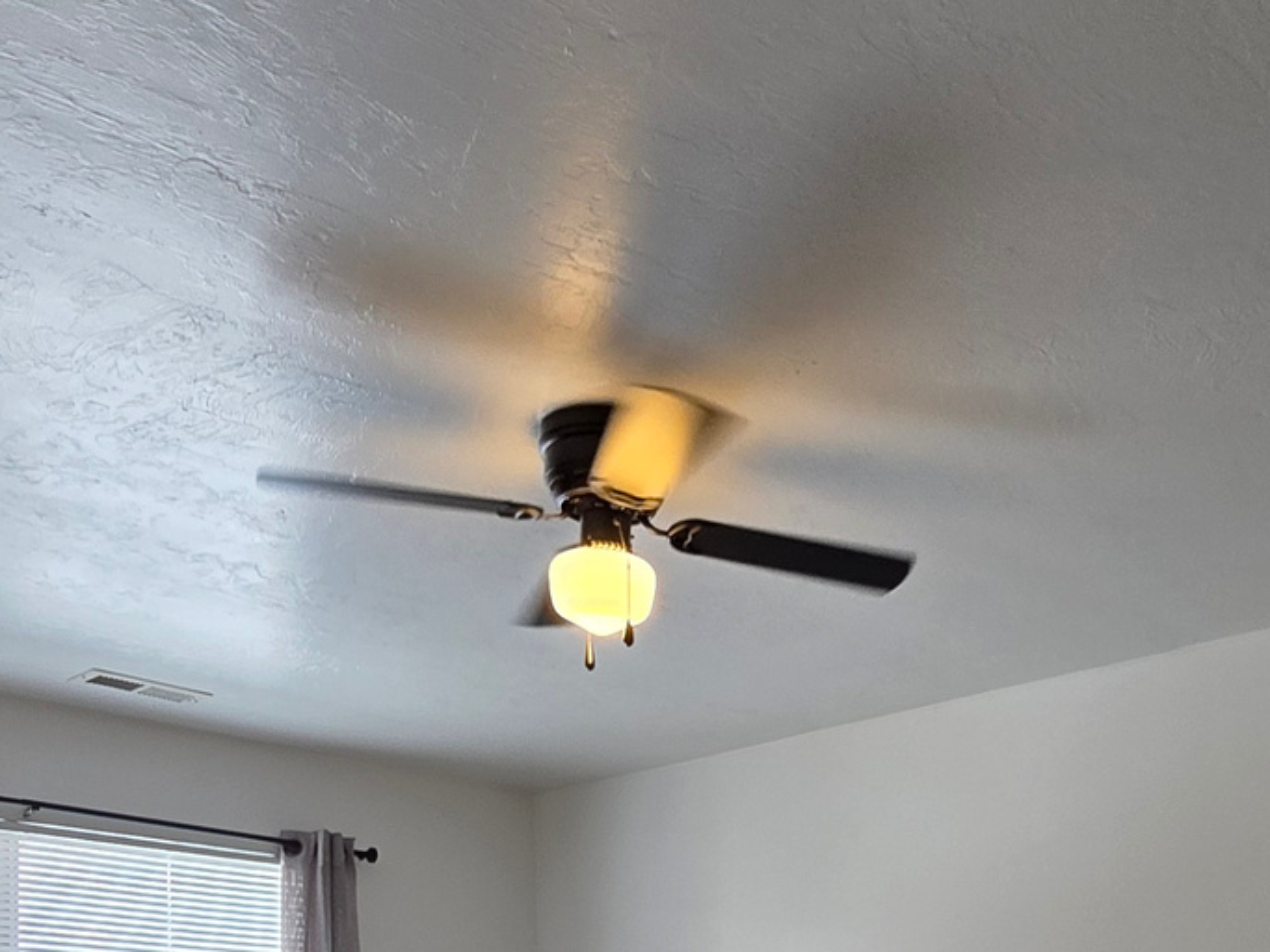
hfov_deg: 47.0
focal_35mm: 39
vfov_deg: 31.3
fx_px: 1431
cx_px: 861
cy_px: 1121
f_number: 1.9
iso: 80
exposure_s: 1/120
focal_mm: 2.2
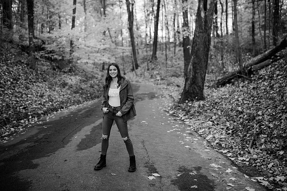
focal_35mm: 35
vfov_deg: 37.9
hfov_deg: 54.4
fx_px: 279
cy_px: 96
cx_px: 144
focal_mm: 35
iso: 200
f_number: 1.8
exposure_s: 1/100
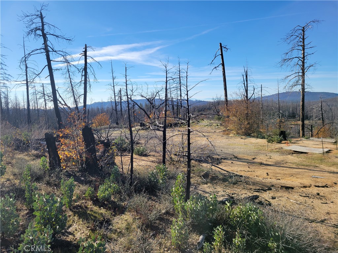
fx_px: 254
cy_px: 126
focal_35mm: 26
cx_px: 169
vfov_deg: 53.1
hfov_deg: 67.3
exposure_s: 1/2737
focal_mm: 5.4
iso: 40
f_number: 1.8
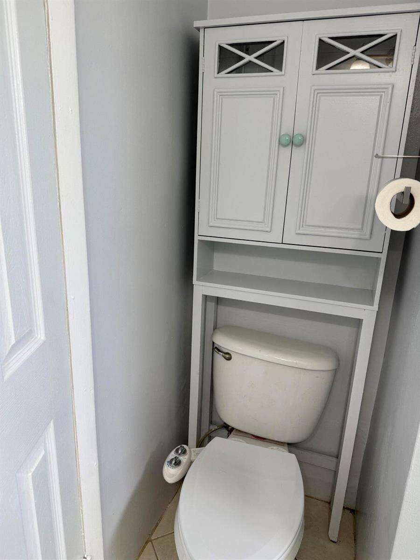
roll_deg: -2.5
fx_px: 388
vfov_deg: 71.6
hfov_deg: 56.8
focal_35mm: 24
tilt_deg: -16.5
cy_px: 280
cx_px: 210
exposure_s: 1/120
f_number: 1.78
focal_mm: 6.76
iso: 80
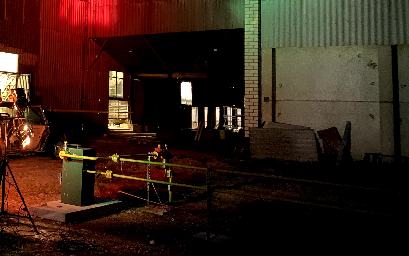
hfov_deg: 41.2
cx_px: 69
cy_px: 50
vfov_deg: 27.4
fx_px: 513
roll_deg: -2.5
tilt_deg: +6.9
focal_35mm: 46
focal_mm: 4.25
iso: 1250
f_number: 1.8
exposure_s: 1/2
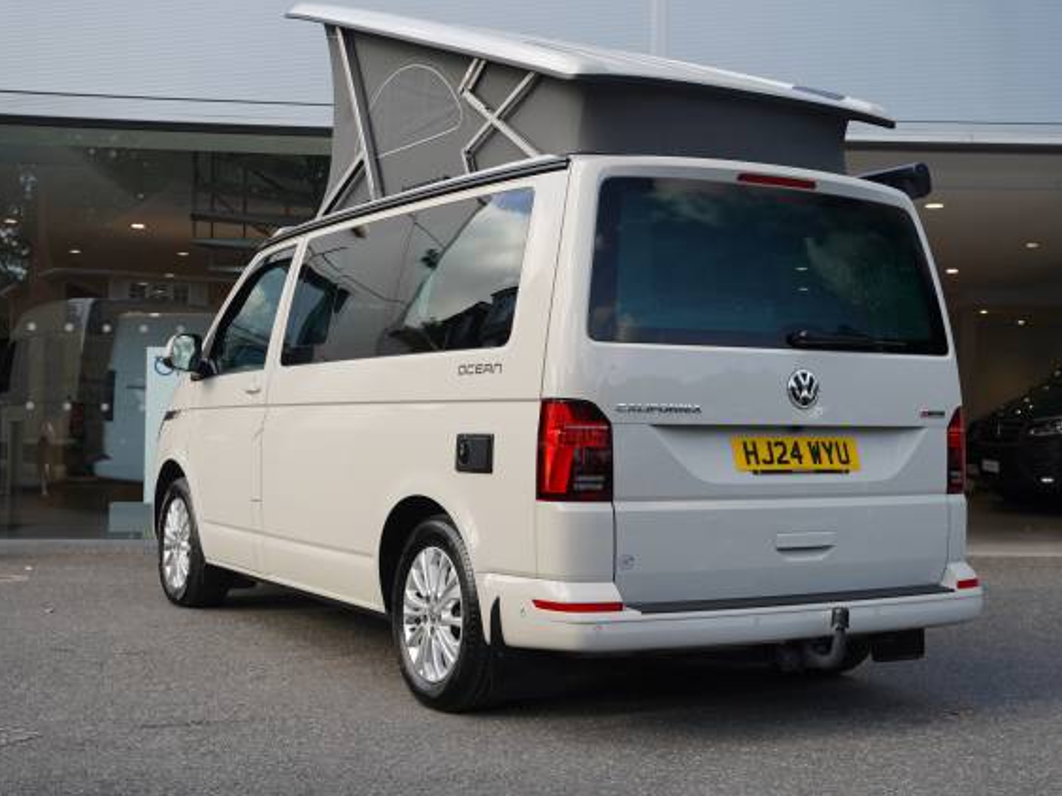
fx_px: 1462
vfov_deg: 30.5
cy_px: 398
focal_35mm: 48
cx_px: 566
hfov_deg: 39.9
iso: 160
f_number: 5
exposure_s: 1/160
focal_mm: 43.6
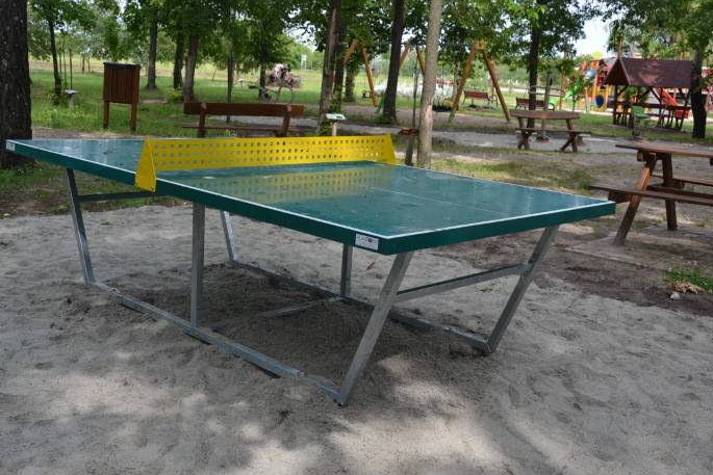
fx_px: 812
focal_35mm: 41
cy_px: 228
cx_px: 350
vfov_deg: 32.6
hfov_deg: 47.4
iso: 100
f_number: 5.6
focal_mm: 26
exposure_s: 1/125
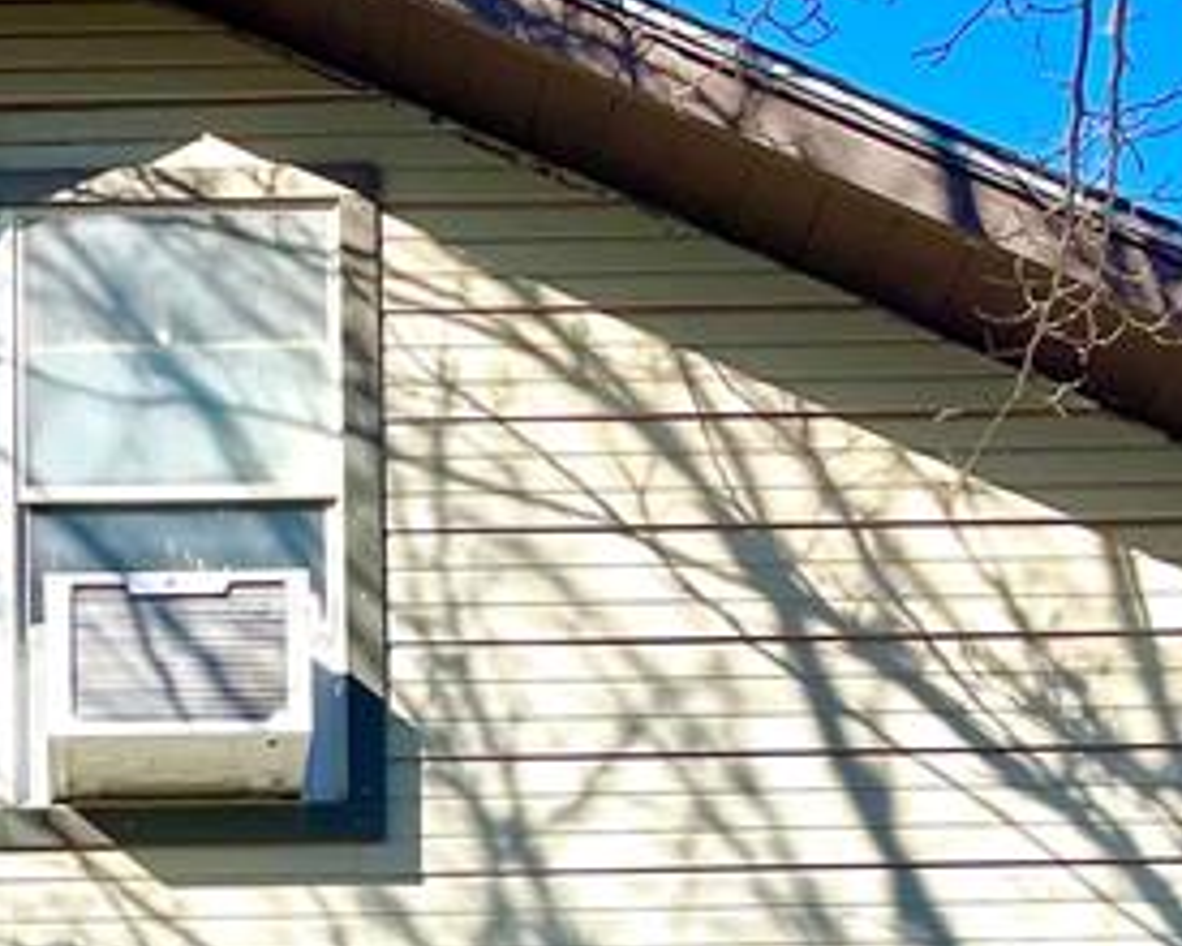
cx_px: 86
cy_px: 1522
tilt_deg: +9.2
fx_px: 3183
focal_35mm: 91
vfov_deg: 15.3
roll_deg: -0.7
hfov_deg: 20.5
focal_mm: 5.1
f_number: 1.6
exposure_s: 1/2924
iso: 32
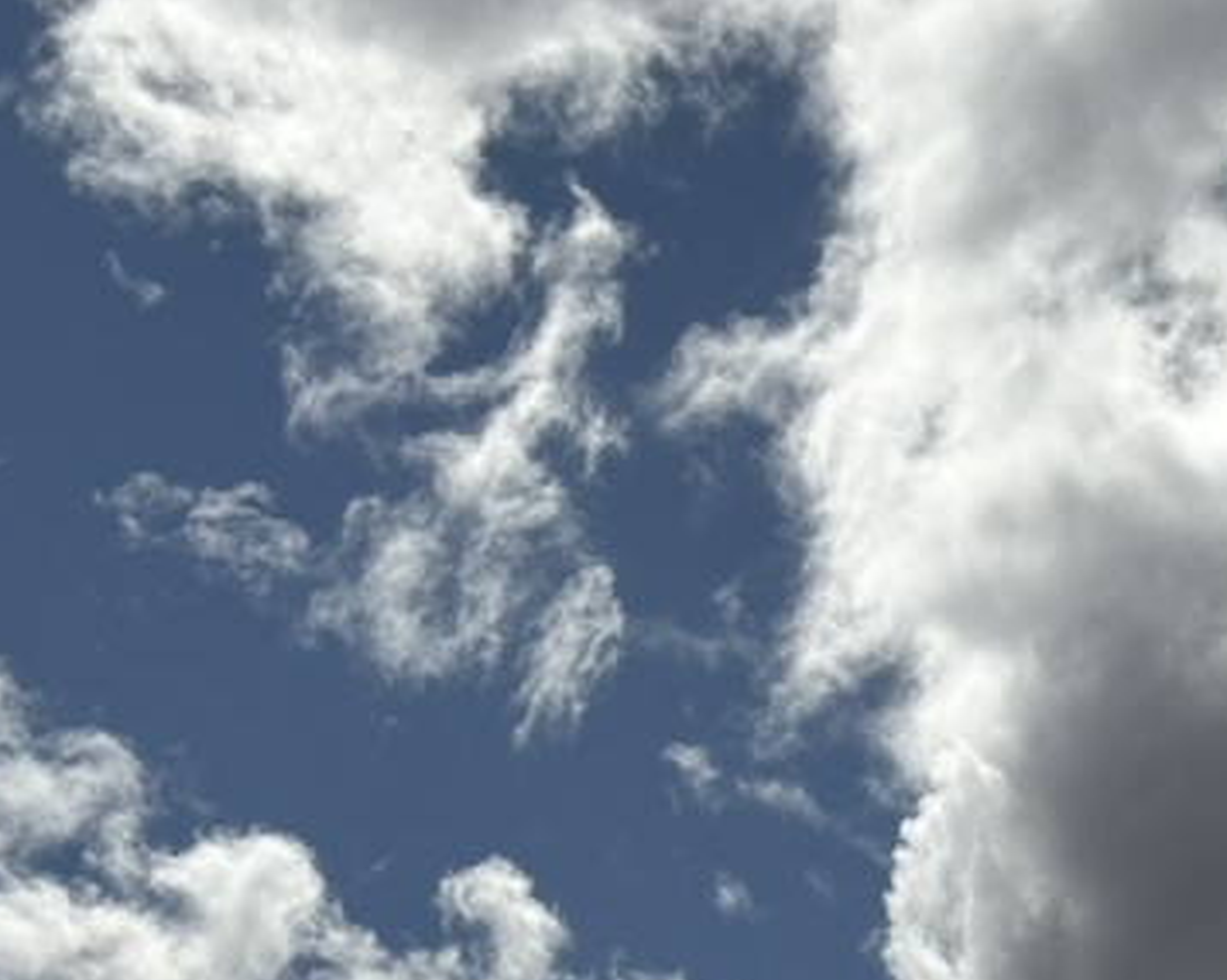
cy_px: 1282
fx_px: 4863
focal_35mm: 134
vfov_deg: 11.2
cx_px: 1220
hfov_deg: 14.2
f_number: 1.78
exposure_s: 1/20000
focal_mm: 6.76
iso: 64
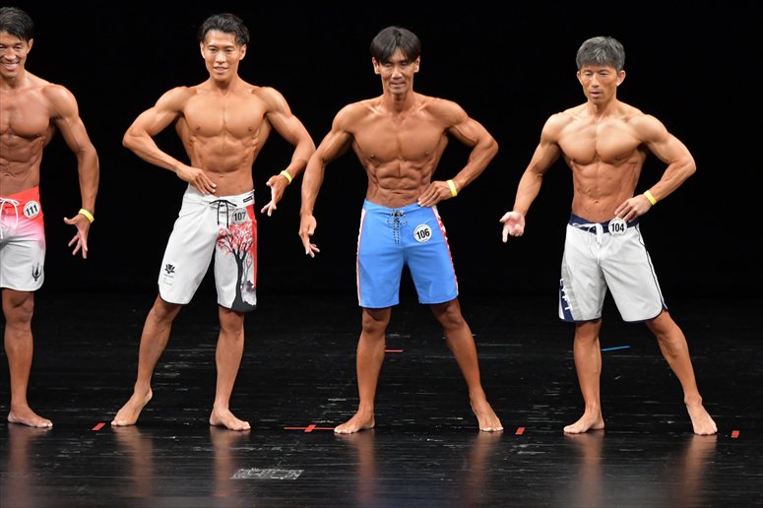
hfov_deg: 7.6
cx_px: 382
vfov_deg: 5.1
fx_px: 5720
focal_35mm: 270
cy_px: 254
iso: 3200
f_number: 5.6
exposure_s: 1/400
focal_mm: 180
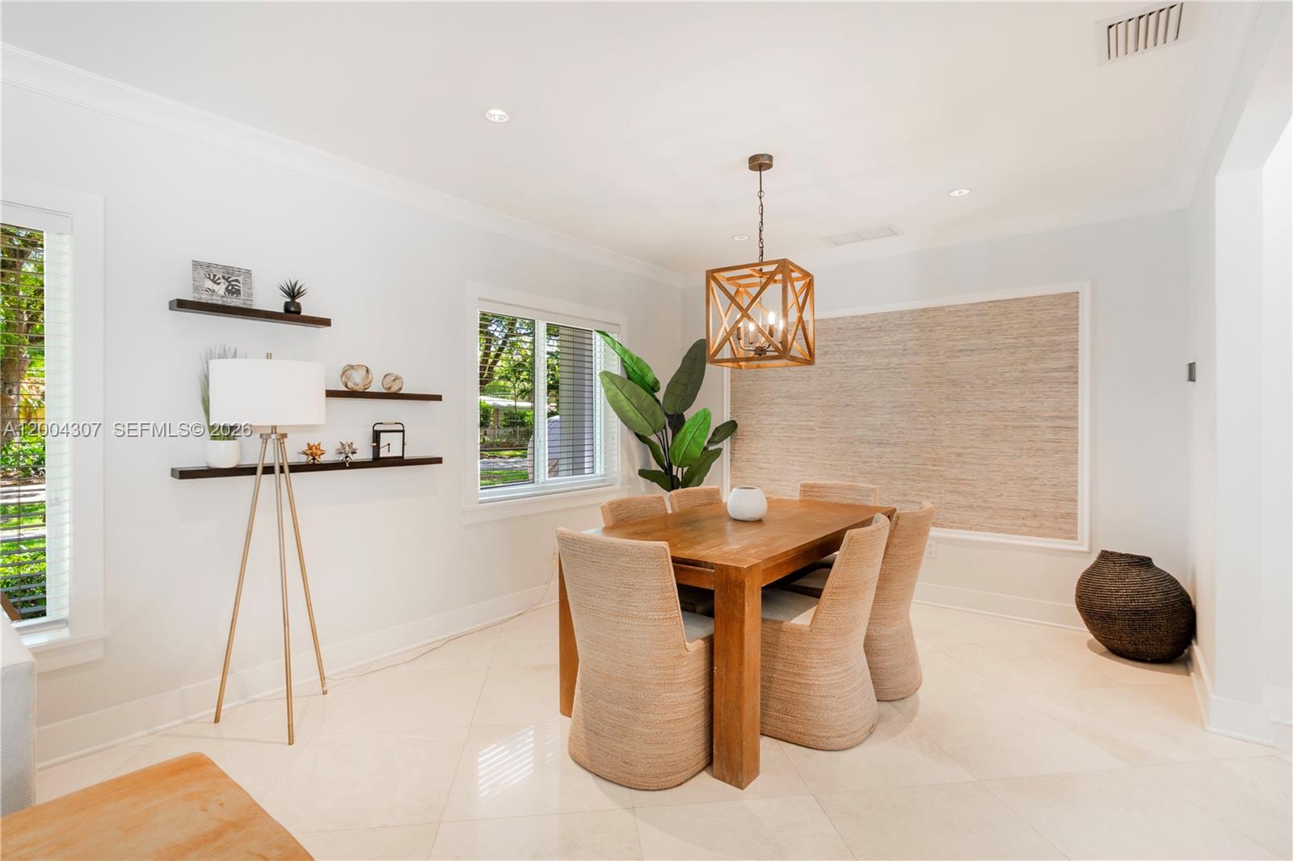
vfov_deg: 72.0
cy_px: 430
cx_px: 646
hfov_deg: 95.0
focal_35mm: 16
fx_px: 592
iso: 250
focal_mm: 11
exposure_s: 1/4
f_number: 9
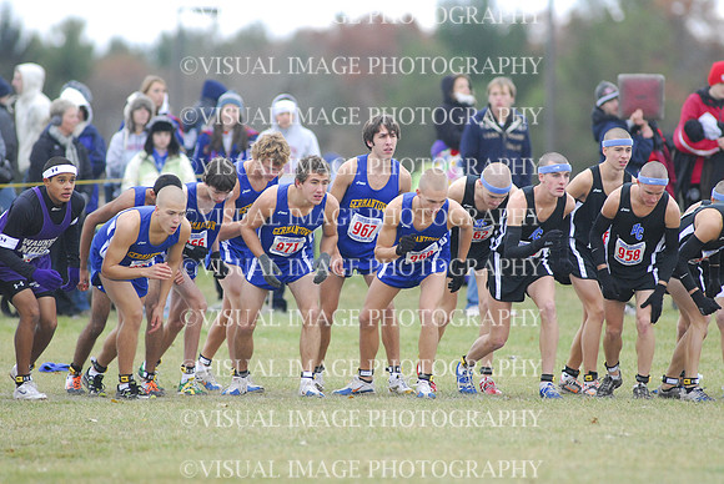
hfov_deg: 4.6
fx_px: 9059
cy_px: 242
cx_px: 362
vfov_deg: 3.1
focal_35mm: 450
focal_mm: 300
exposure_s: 1/500
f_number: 4
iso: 800
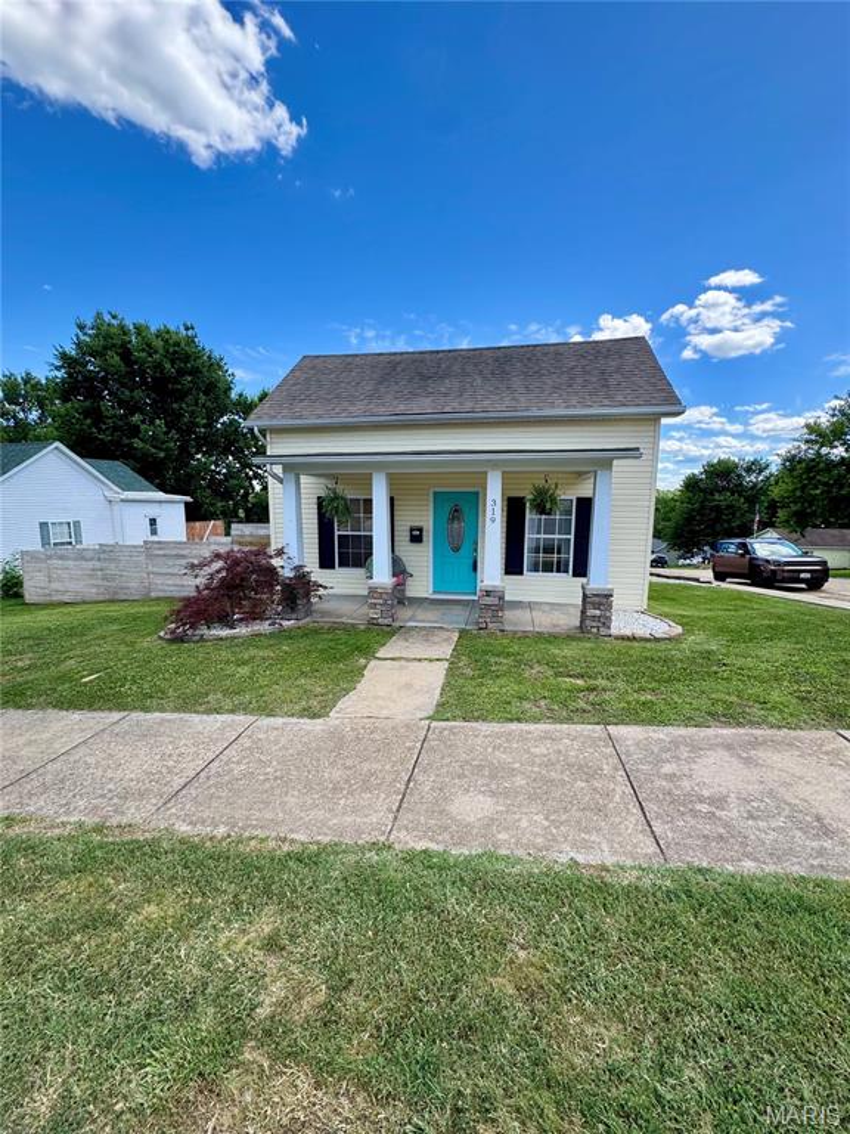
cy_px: 567
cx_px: 425
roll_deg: +0.6
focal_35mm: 14
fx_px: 458
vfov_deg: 102.1
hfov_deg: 85.7
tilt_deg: -7.9
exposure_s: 1/470
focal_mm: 2.22
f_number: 2.2
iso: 40
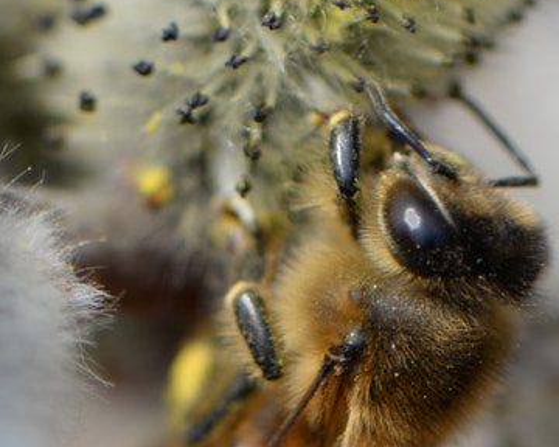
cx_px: 882
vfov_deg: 2.8
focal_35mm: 561
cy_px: 541
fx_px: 9281
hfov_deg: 3.4
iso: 100
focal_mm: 105
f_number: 7.1
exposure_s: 1/320
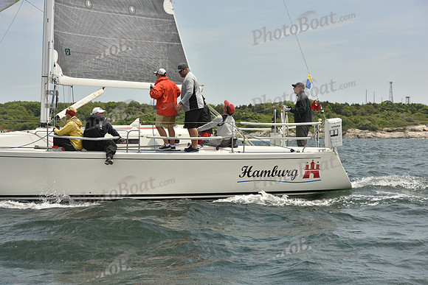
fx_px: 832
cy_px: 142
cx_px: 214
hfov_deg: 28.8
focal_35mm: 70
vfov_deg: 19.5
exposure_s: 1/1600
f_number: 8
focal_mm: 70
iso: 400
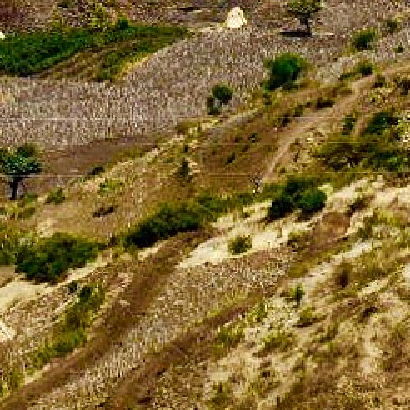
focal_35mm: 580
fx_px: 7772
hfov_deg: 3.0
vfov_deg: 3.0
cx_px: 517
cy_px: -296
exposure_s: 1/1000
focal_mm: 70
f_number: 8
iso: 360
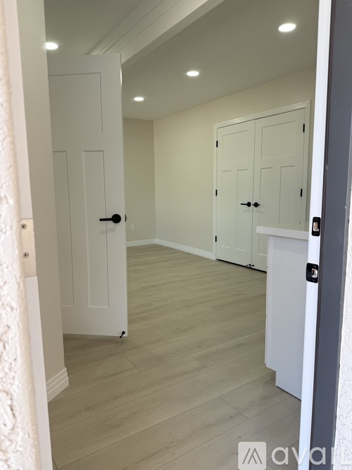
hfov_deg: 56.8
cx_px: 176
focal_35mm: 24
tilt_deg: -6.8
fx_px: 326
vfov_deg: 71.6
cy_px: 235
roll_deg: +1.0
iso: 100
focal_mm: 6.76
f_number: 1.78
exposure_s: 1/251
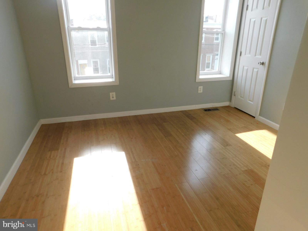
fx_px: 205
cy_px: 116
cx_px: 154
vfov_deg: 58.9
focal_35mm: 23
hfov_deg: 73.9
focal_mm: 4
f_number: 3
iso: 125
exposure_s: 1/250
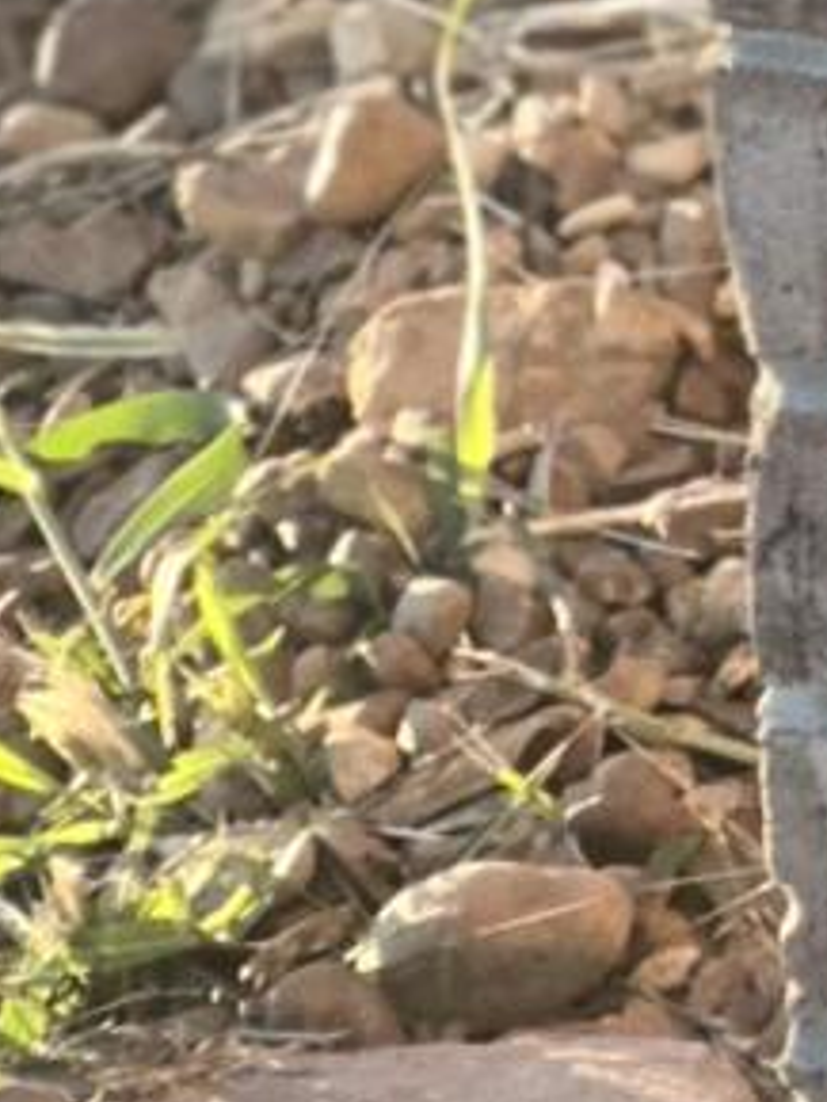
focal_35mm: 533
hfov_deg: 2.8
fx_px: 16966
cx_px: 2279
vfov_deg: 3.7
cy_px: -1712
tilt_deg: -6.4
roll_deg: +0.2
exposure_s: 1/121
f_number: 2.8
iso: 25
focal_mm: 9
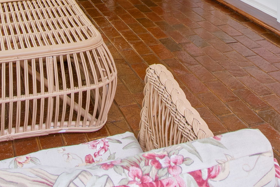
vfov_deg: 18.8
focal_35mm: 57
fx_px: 443
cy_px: -142
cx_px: 115
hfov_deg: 35.0
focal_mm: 10
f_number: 9
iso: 100
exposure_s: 1/4
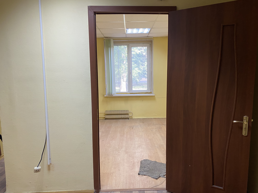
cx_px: 129
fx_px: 194
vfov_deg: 53.1
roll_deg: +2.8
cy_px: 96
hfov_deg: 67.3
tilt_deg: -4.9
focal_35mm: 26
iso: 100
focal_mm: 4.25
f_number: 1.8
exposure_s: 1/50
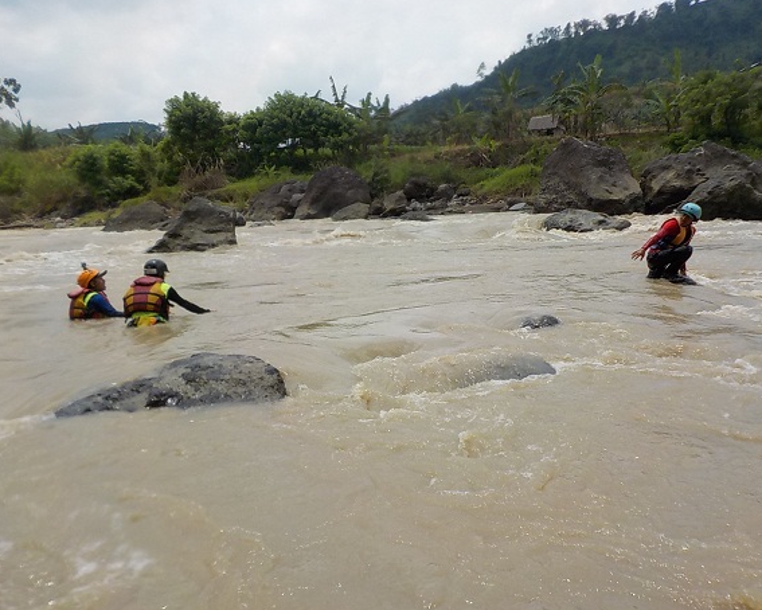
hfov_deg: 55.6
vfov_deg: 45.8
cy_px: 303
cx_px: 390
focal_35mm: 32
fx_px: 722
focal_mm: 4.1
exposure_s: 1/1250
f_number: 3.3
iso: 125
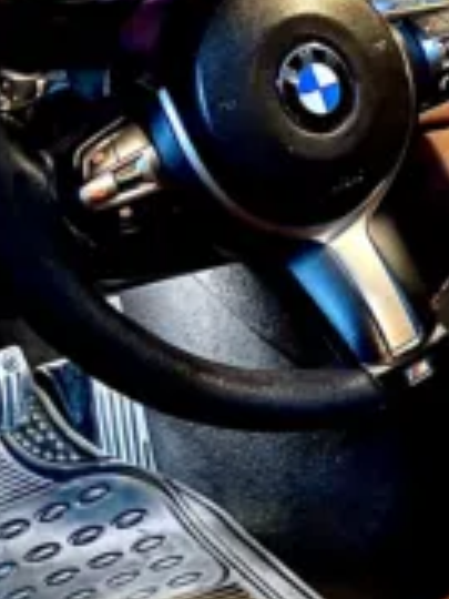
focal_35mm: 71
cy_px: 384
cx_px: 599
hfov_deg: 19.0
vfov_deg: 27.3
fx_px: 1228
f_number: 1.78
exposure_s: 1/9
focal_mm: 6.76
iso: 1250
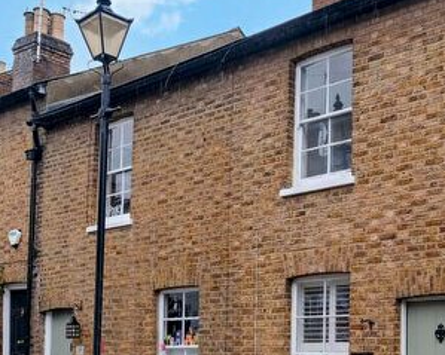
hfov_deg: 48.5
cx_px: 400
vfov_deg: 43.4
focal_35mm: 33
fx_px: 434
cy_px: 256
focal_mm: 10
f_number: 4
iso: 400
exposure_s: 1/140
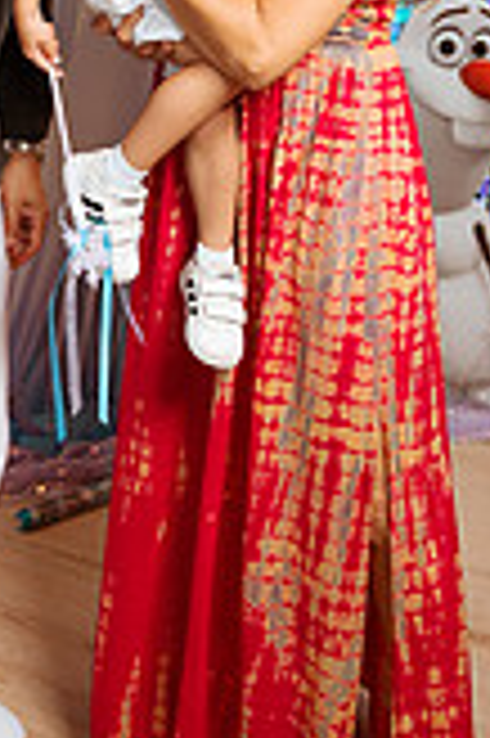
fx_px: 1350
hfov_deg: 20.4
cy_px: 27
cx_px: 103
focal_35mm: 66
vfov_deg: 28.9
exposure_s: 1/200
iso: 250
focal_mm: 24
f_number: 3.2
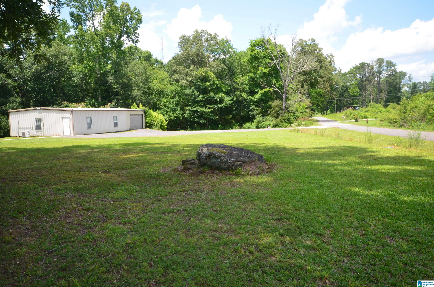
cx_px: 217
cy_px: 144
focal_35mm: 30
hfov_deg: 62.0
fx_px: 361
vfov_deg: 43.4
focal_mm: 20
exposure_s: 1/250
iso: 360
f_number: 10
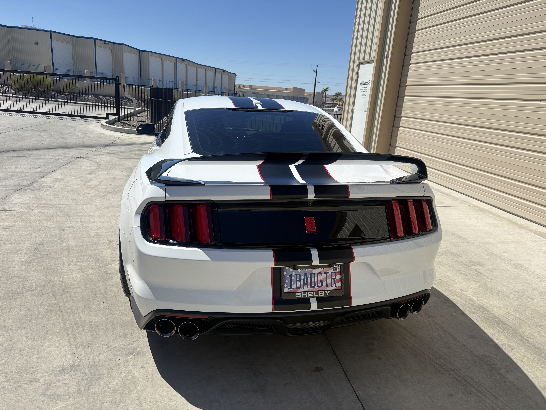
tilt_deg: -15.3
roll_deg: -4.7
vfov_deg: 56.8
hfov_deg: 71.6
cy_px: 205
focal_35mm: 24
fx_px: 379
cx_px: 273
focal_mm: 6.76
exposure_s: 1/4405
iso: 100
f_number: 1.78
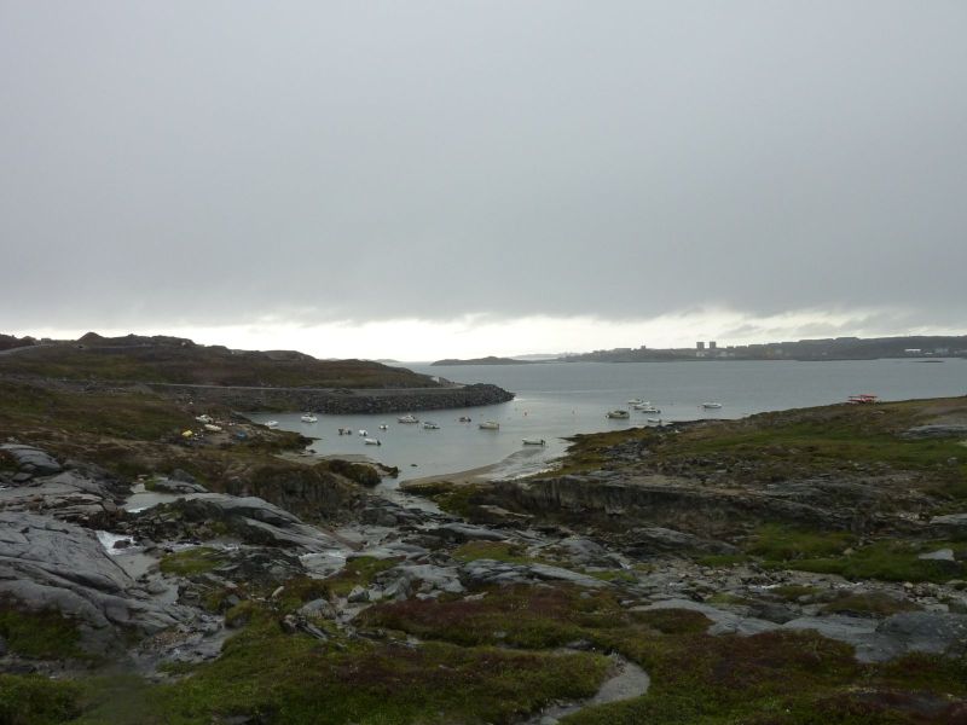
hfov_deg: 69.4
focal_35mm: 25
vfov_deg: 54.9
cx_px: 484
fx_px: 698
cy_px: 362
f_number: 4
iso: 125
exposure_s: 1/200
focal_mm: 4.1
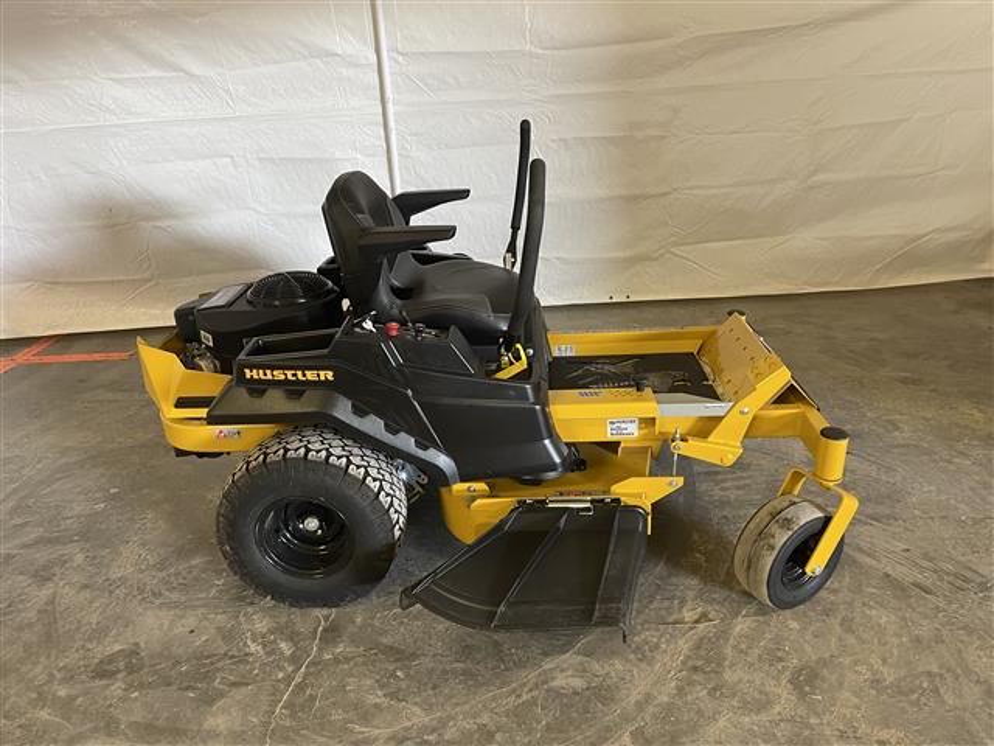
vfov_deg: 53.1
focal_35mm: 26
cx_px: 497
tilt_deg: -24.2
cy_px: 373
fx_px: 747
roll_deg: +3.6
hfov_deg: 67.3
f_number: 1.6
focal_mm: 5.1
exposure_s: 1/43
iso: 320
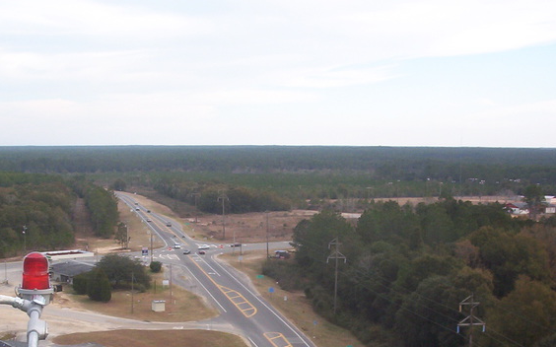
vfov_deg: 21.4
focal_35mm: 60
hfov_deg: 33.9
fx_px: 909
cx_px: 211
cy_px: 256
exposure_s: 1/226
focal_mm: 6
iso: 100
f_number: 4.5
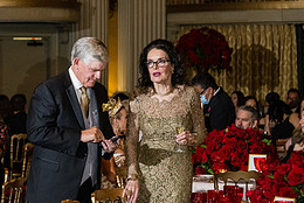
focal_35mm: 156
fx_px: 1319
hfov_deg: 12.9
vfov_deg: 8.8
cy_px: 118
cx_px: -14
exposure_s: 1/200
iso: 3200
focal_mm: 70
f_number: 3.2
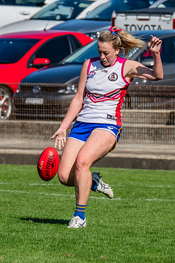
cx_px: 105
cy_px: 127
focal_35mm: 865
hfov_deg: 1.6
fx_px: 6305
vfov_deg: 2.4
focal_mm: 420
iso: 800
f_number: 14
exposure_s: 1/1250
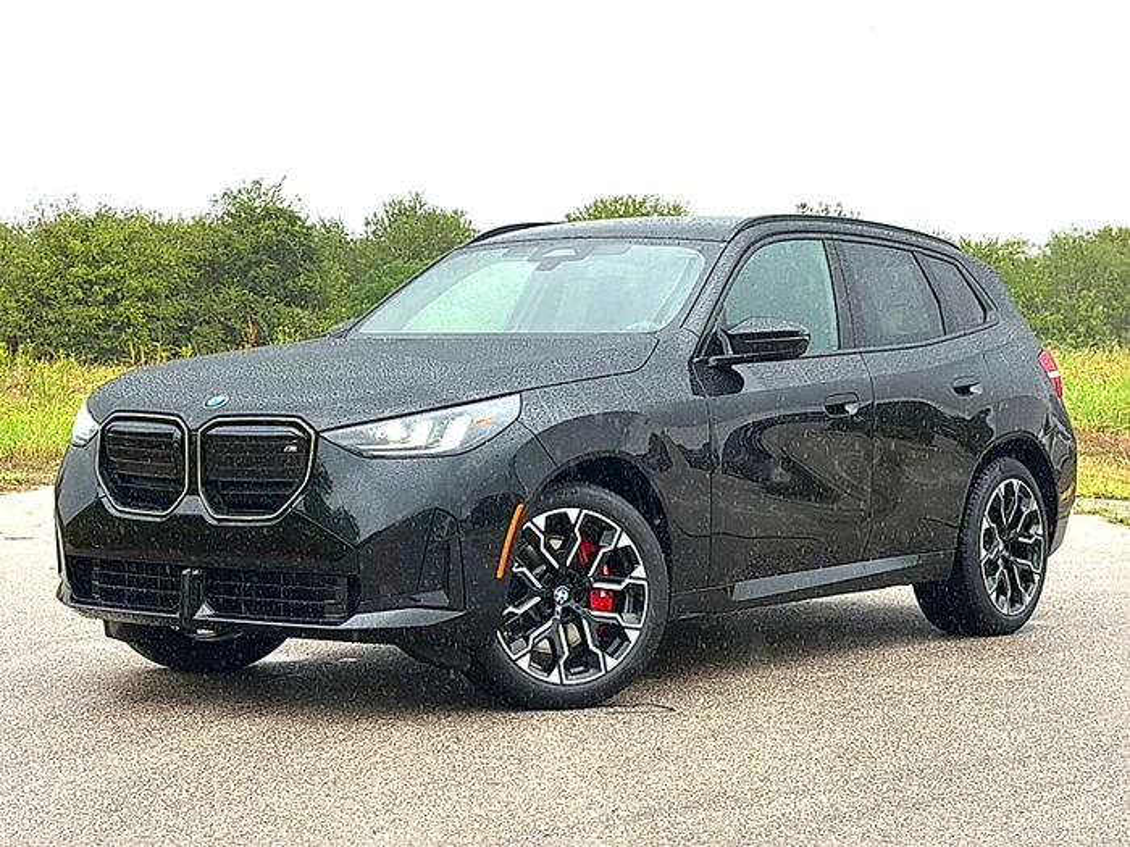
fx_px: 2089
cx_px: 565
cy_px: 424
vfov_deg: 22.9
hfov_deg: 30.3
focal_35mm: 64
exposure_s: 1/757
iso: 80
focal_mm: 6.86
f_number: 1.78
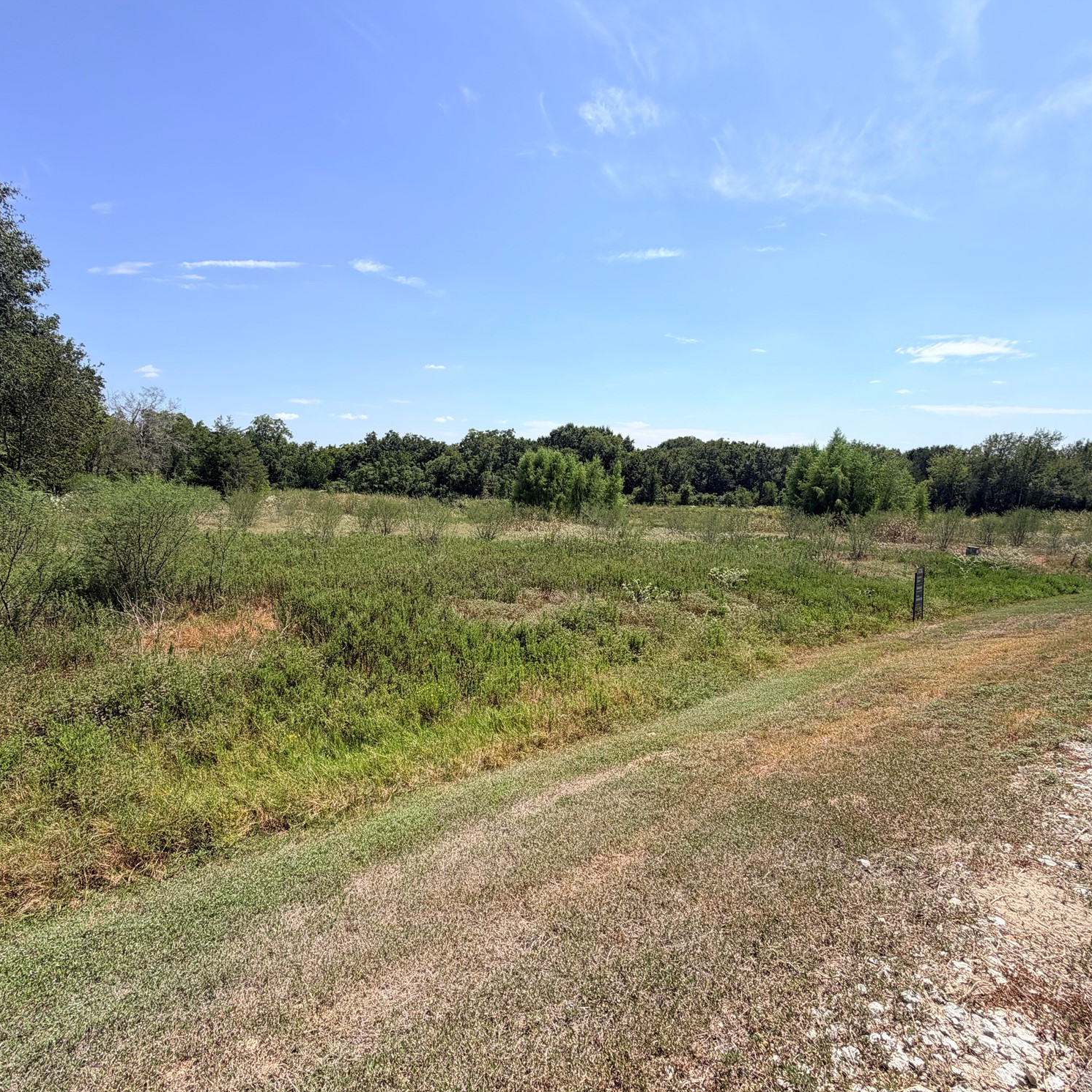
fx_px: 607
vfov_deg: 84.0
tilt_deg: -6.6
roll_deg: -1.1
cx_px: 514
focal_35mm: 17
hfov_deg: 83.9
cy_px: 549
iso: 20
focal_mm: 2.22
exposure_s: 1/914
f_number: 2.2
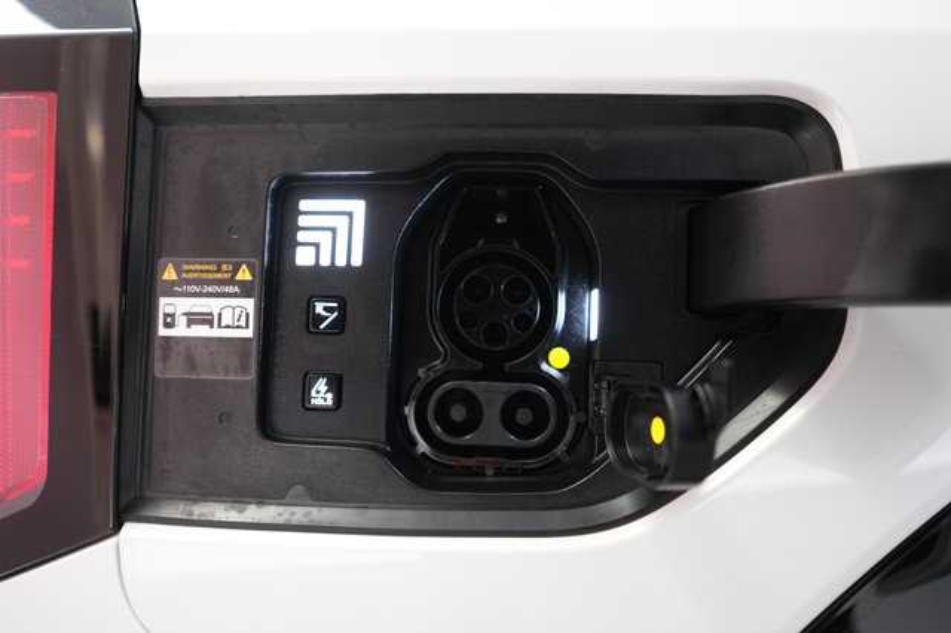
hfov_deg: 65.5
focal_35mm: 28
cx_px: 476
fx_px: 739
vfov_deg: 46.4
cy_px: 316
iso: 1250
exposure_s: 1/60
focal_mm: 28
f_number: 2.8
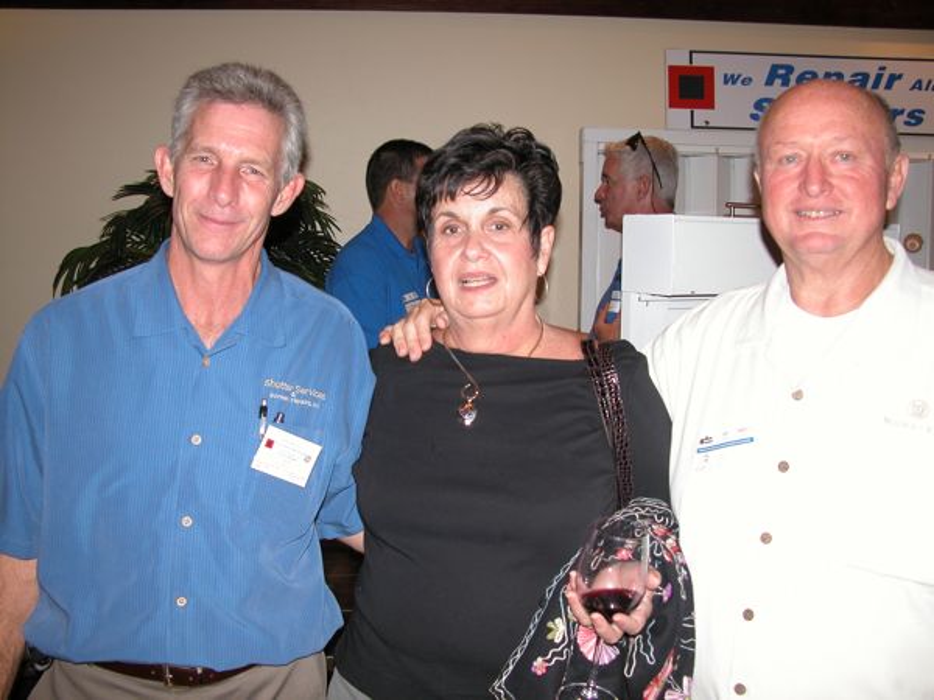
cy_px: 350
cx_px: 467
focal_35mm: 35
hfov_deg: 52.6
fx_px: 944
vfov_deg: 40.7
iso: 100
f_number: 2.8
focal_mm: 8.9
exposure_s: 1/60
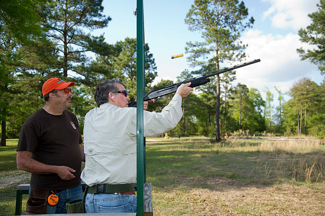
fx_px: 316
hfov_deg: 54.5
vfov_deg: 37.8
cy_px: 108
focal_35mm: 35
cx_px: 162
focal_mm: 35
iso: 100
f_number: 5
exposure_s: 1/200
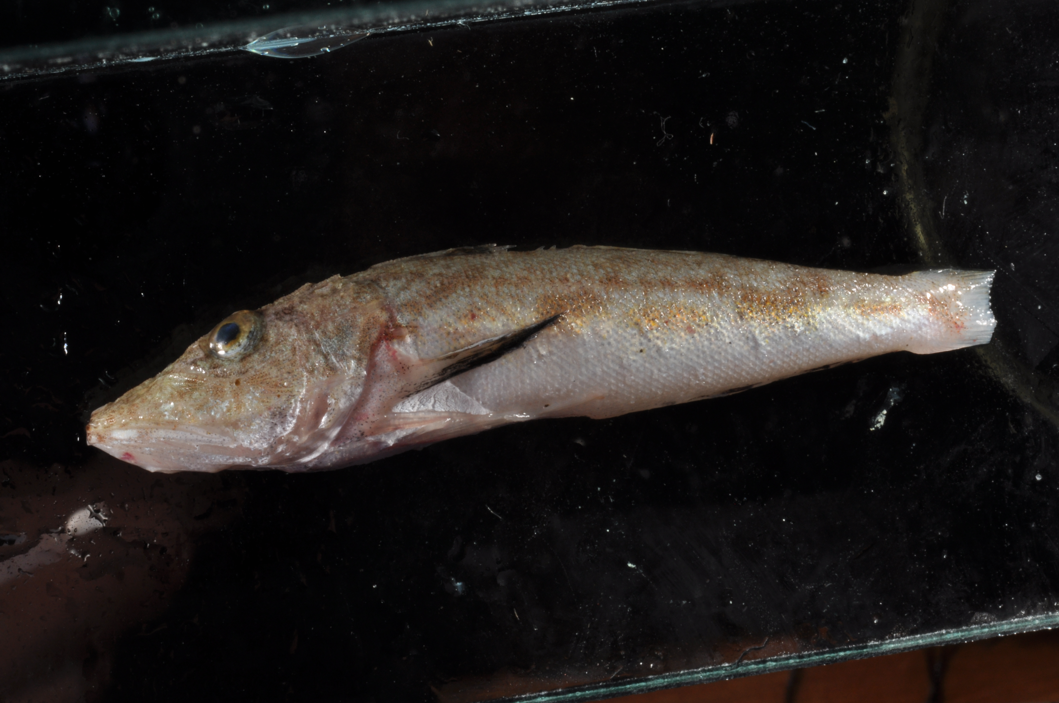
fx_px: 2644
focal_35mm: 90
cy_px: 352
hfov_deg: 22.6
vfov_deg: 15.2
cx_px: 530
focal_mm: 60
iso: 200
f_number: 29
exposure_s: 1/200
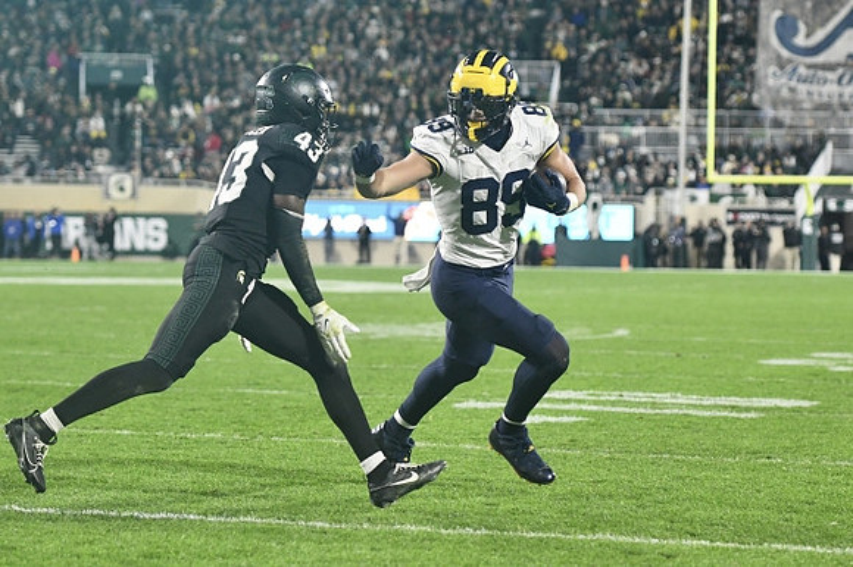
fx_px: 3363
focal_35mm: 142
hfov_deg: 14.5
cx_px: 426
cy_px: 284
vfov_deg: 9.7
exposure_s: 1/1250
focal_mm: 95
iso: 3200
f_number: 2.8
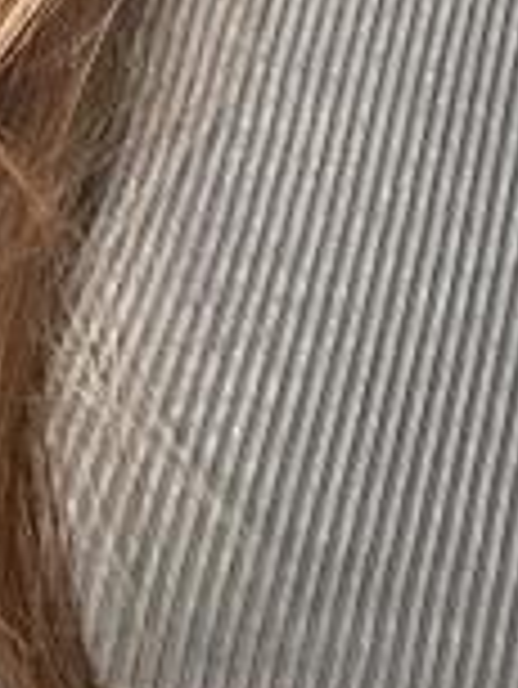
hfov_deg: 7.6
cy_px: -886
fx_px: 3905
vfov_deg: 9.2
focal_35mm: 196
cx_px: 320
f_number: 1.9
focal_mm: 2.69
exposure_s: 1/25
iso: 320
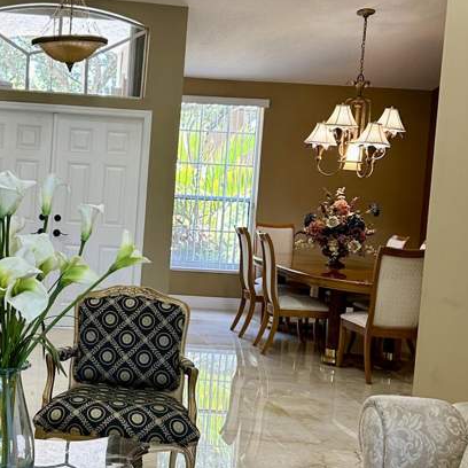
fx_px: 918
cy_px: 239
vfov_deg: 28.6
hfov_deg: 27.6
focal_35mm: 60
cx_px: 53
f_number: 1.5
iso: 125
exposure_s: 1/120
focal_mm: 5.7
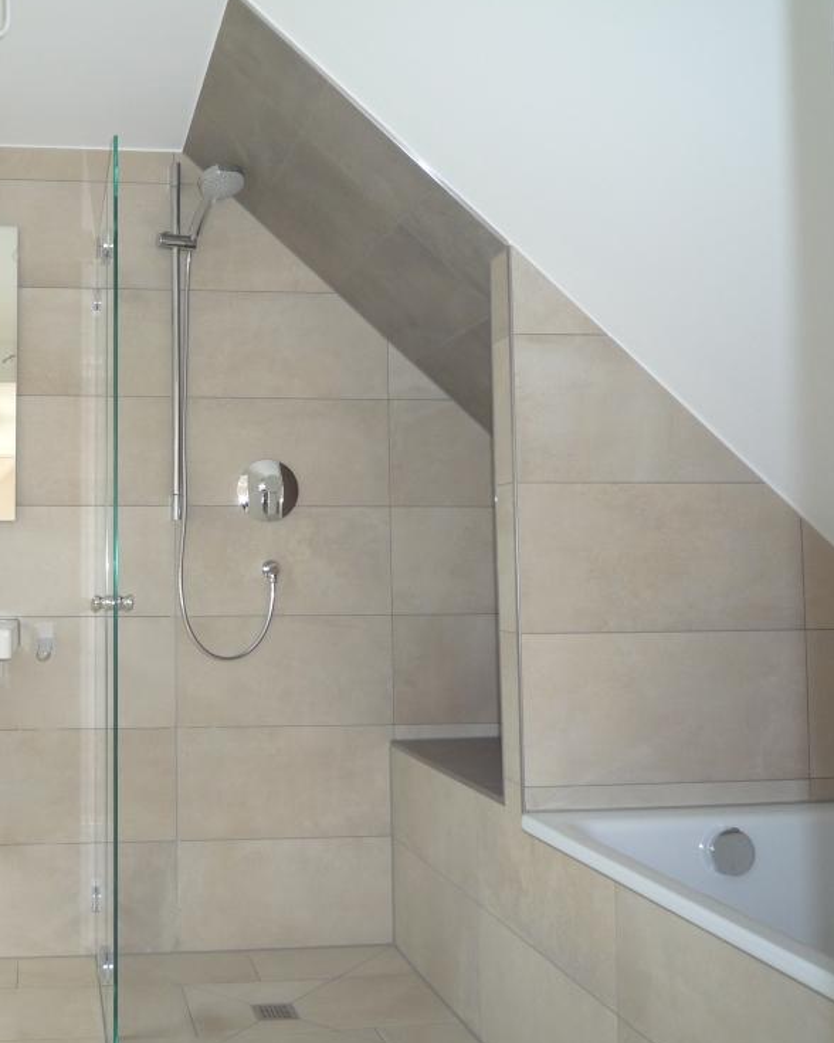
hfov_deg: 41.0
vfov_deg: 52.8
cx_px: 136
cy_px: 507
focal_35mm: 34
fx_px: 1049
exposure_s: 1/30
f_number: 2.8
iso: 100
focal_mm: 4.4
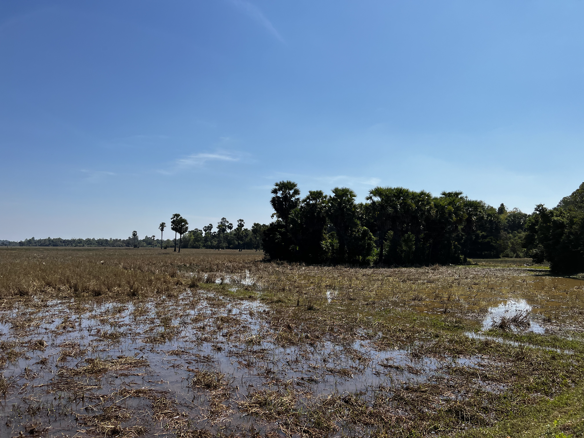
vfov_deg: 53.1
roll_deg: +1.2
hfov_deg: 67.3
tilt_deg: +4.9
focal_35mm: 26
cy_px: 219
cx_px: 292
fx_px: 439
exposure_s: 1/6993
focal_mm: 5.7
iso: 50
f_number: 1.5
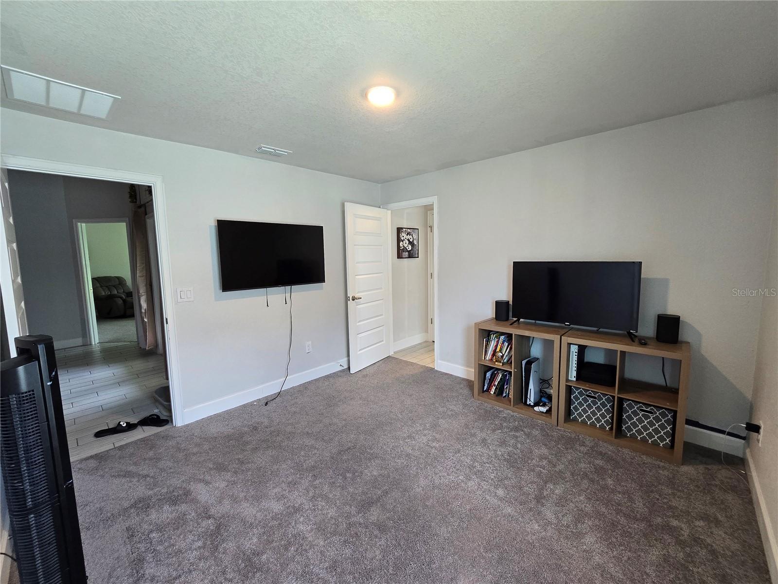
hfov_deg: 106.2
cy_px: 292
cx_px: 389
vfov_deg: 89.9
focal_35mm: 13
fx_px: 292
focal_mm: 2.2
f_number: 2.2
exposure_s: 1/60
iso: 200
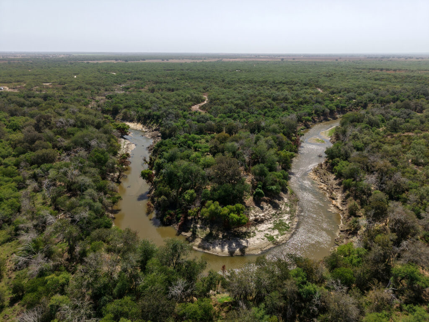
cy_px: 161
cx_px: 214
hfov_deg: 71.6
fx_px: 297
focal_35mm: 24
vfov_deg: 56.8
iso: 100
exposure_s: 1/500
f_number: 1.8
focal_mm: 8.67
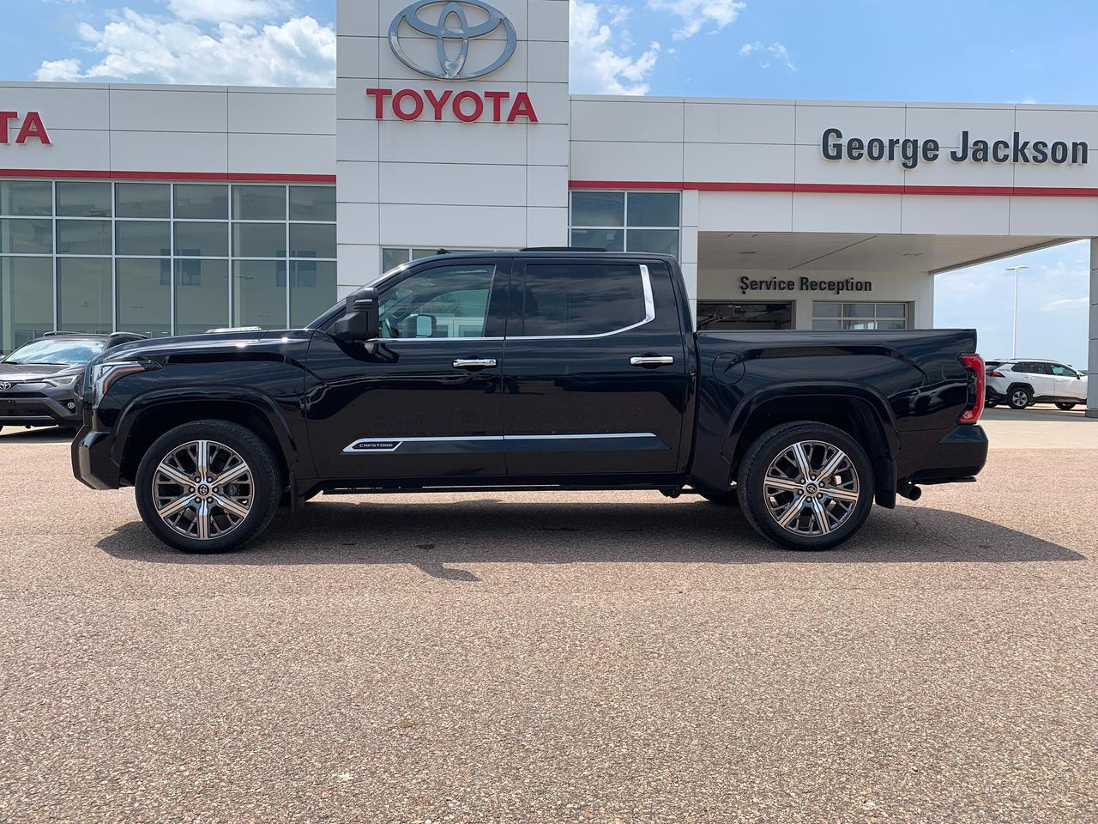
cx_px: 549
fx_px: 825
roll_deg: +0.6
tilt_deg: -3.4
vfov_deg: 53.1
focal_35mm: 26
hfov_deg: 67.3
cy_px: 412
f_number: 1.8
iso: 25
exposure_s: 1/2114
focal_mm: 4.25
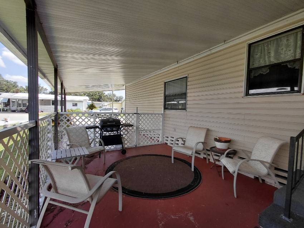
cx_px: 152
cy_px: 114
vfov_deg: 78.1
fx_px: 140
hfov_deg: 94.5
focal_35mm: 16
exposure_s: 1/385
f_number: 2.2
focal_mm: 1.64
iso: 40
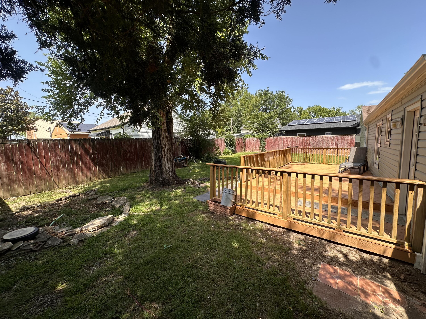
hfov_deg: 102.1
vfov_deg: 85.7
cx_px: 213
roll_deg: +1.3
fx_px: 172
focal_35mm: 14
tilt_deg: -5.0
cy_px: 160
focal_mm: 2.22
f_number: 2.2
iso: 40
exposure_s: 1/633
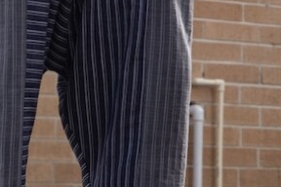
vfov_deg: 5.1
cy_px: -168
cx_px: 444
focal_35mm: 267
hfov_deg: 7.6
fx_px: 2084
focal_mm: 33
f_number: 2.8
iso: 125
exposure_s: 1/1100
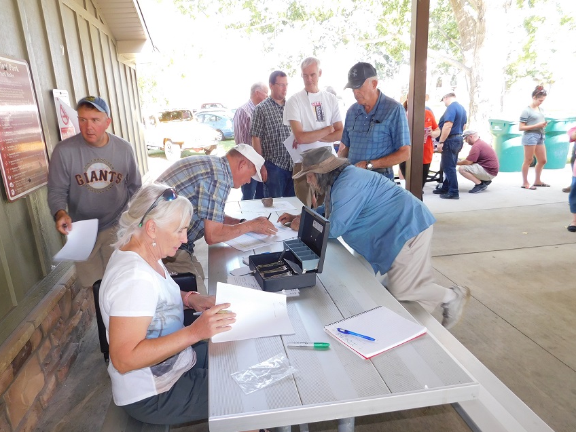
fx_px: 416
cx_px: 265
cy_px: 224
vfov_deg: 54.9
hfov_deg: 69.2
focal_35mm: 25
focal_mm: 4
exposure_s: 1/30
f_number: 3
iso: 125
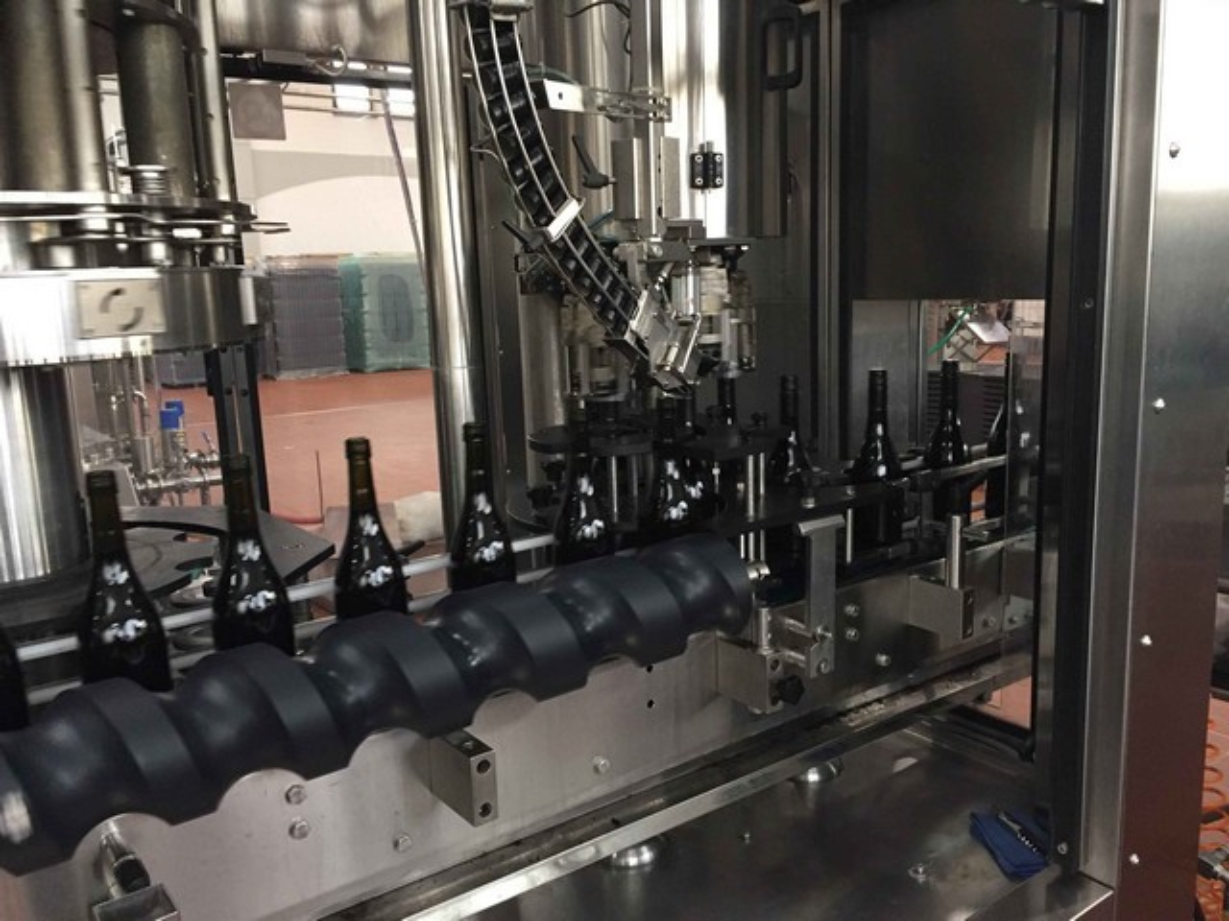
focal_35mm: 29
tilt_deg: -9.7
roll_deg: +0.6
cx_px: 614
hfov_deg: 61.7
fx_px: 1030
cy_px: 460
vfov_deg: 48.2
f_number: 2.2
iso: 250
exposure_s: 1/33
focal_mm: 4.15
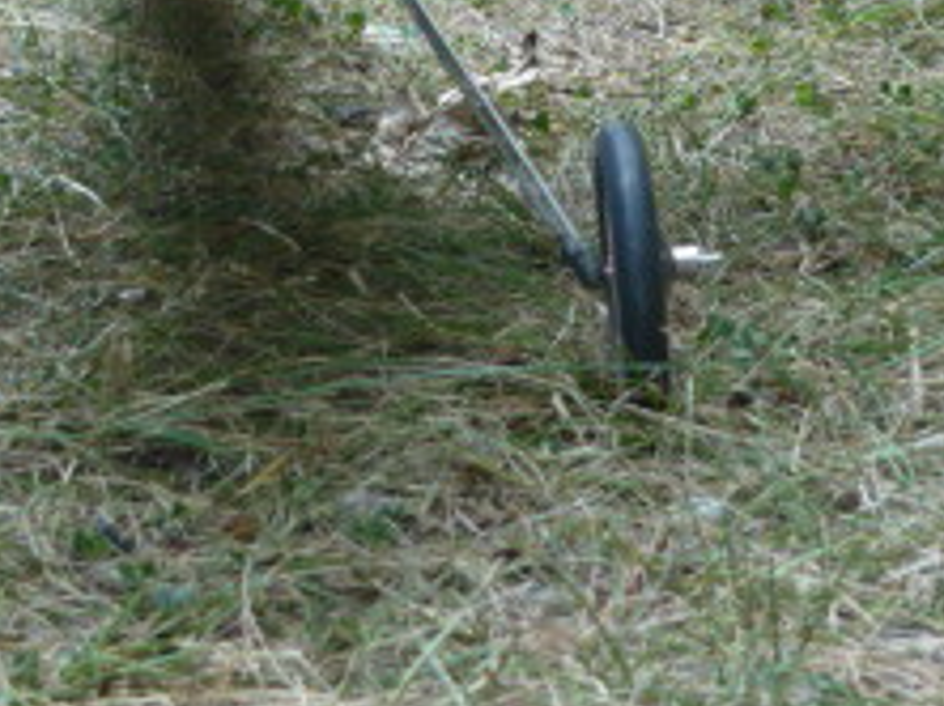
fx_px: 2833
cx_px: 302
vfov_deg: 13.8
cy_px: -166
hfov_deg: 18.9
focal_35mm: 104
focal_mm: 5.5
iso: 100
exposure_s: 1/60
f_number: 2.8
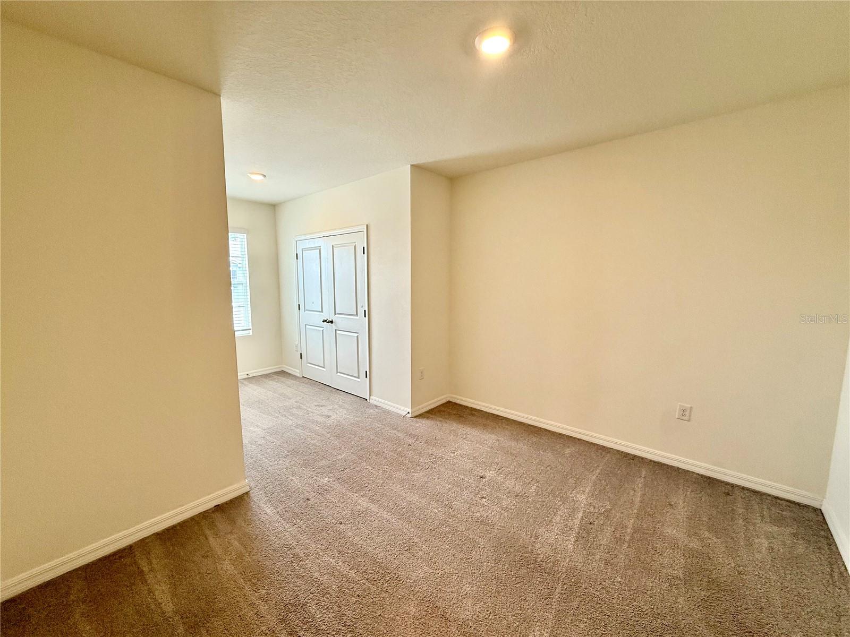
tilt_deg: -4.7
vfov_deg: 85.7
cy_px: 318
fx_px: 344
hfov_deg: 102.1
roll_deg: -0.2
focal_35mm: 14
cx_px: 425
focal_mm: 2.22
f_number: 2.2
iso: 160
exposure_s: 1/120
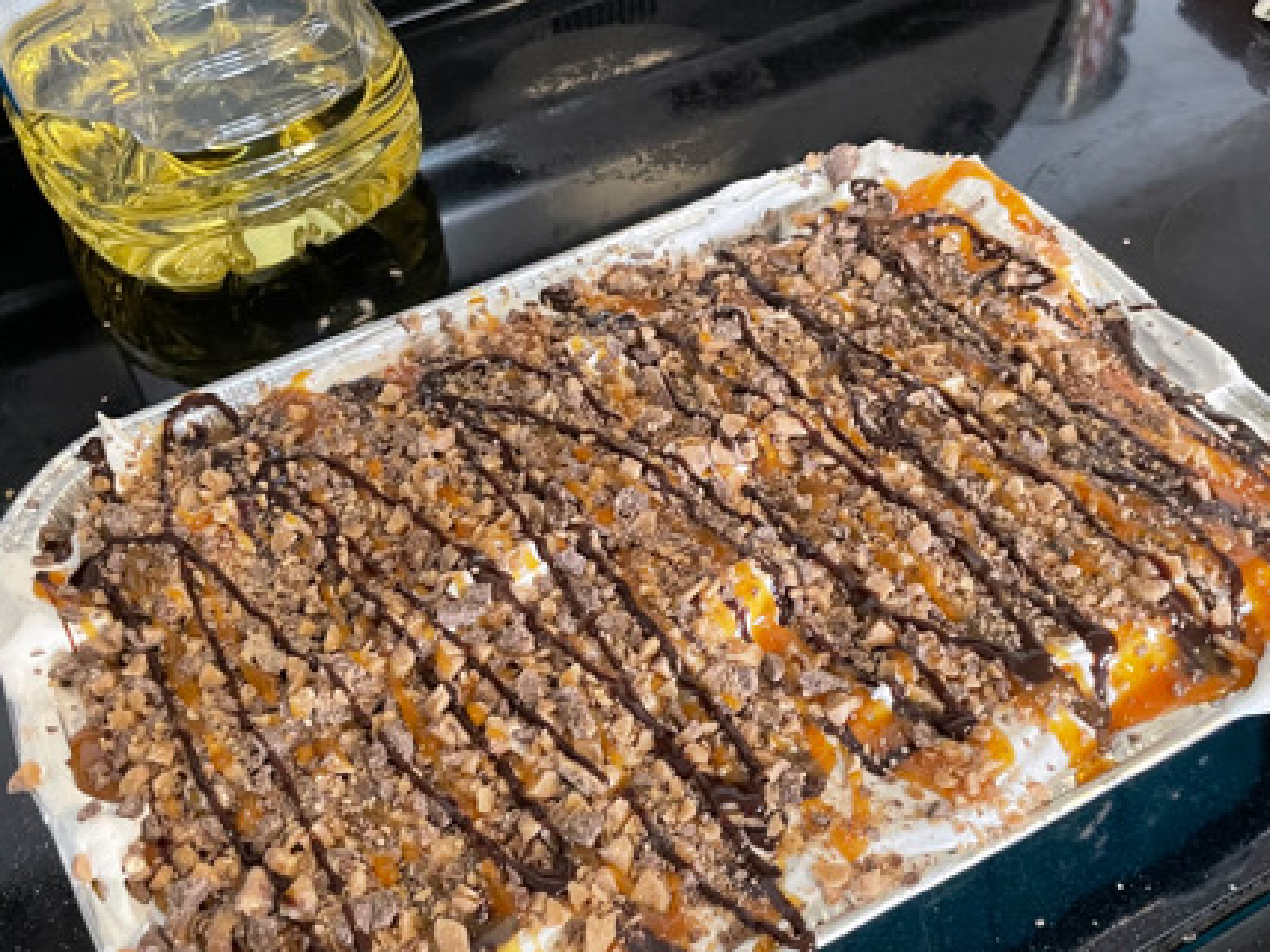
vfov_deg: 36.7
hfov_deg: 47.9
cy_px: 544
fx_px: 1430
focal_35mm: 39
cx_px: 672
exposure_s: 1/40
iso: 500
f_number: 1.6
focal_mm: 4.2
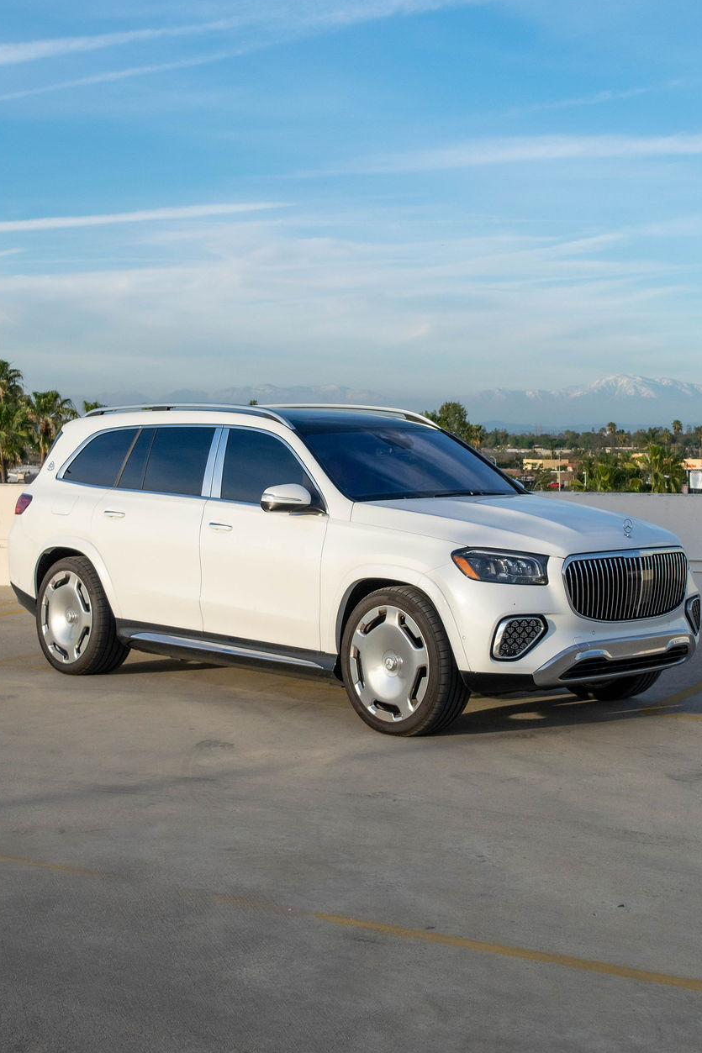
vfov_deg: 34.9
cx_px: 354
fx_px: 1668
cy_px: 408
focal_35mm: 57
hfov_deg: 23.8
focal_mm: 31
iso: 400
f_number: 6.3
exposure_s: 1/1600
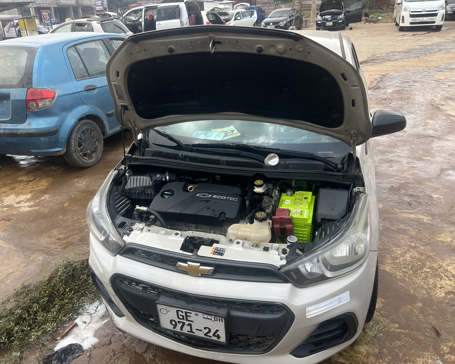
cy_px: 177
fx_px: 377
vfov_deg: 51.5
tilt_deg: -22.7
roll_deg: +1.2
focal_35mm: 28
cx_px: 220
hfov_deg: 62.2
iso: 50
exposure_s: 1/1238
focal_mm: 5.7
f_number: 1.5
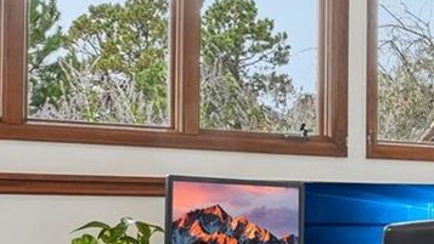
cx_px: 494
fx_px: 890
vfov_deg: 15.5
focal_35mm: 77
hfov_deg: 25.2
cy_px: 208
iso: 250
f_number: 8
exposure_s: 1/30
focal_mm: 11
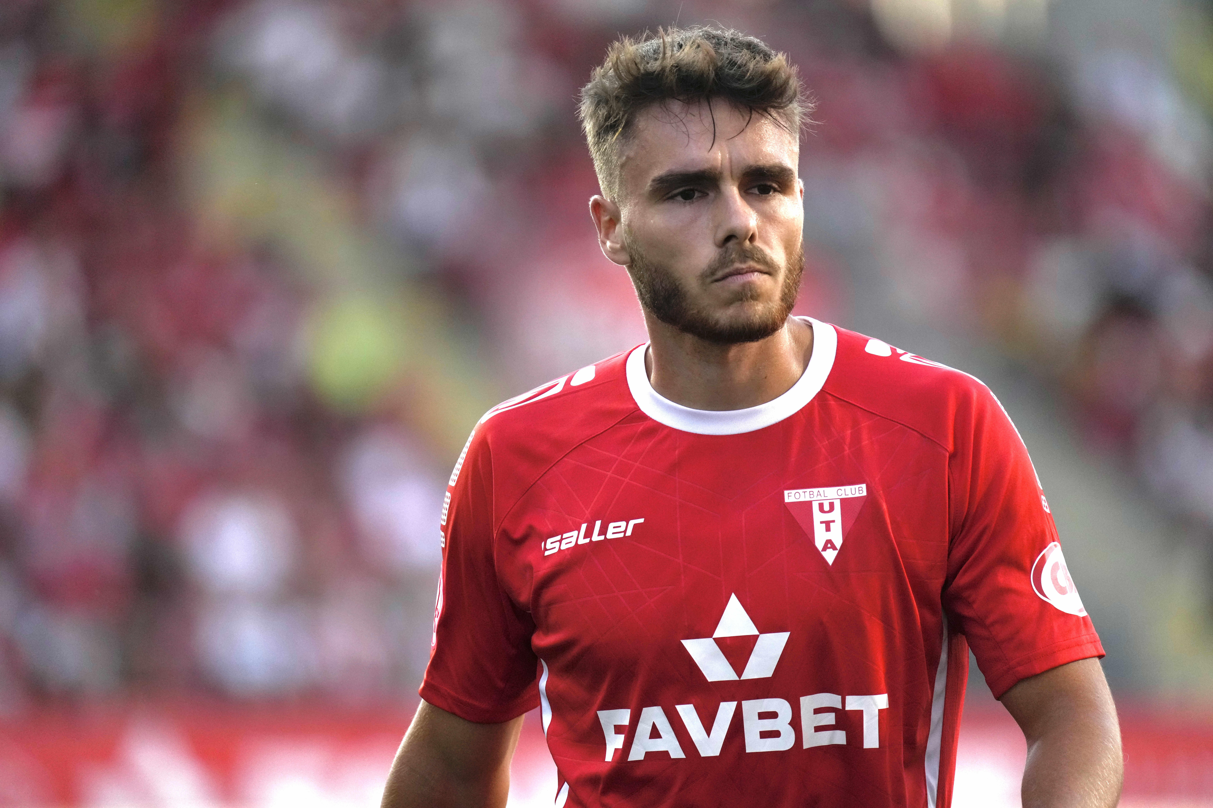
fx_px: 20013
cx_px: 606
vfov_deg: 2.3
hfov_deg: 3.5
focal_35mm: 594
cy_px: 404
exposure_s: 1/2500
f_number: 6.3
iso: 4000
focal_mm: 594
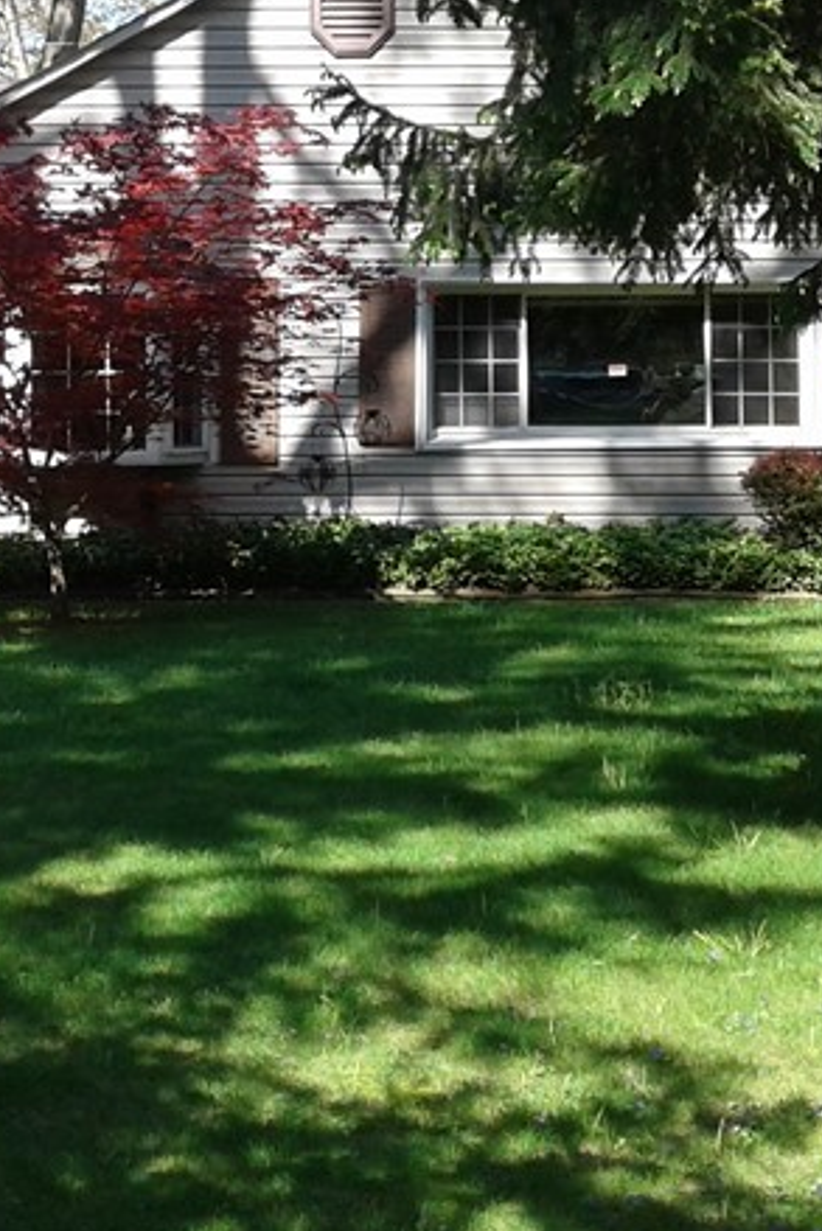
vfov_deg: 25.0
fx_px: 2738
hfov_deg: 17.0
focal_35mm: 80
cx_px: 230
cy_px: 258
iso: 50
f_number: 2.2
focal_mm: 3.3
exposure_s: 1/531
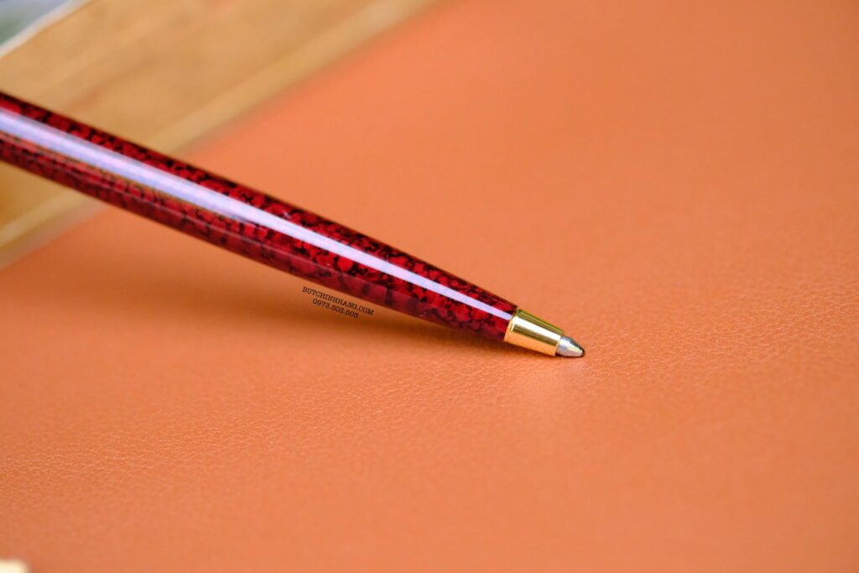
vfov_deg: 15.2
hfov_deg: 22.6
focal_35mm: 90
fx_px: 2148
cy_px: 286
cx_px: 430
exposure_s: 1/2000
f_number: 2.8
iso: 5000
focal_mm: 60
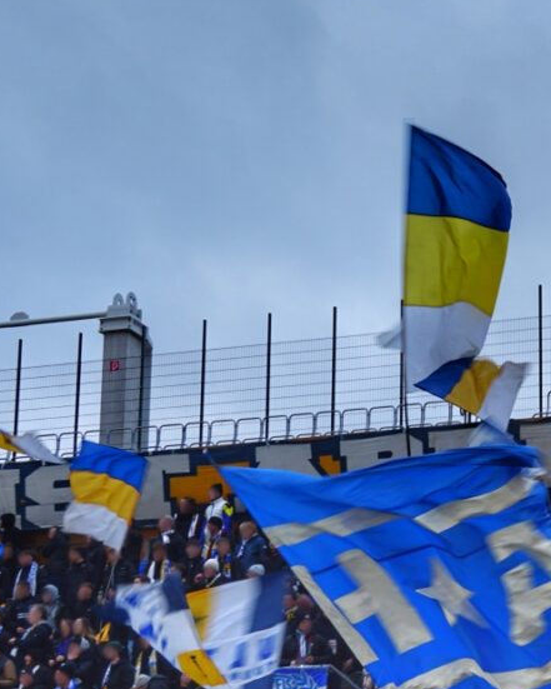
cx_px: 511
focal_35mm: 110
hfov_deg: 13.8
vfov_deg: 17.2
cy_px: 573
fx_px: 2249
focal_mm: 27
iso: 100
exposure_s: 1/30
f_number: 4
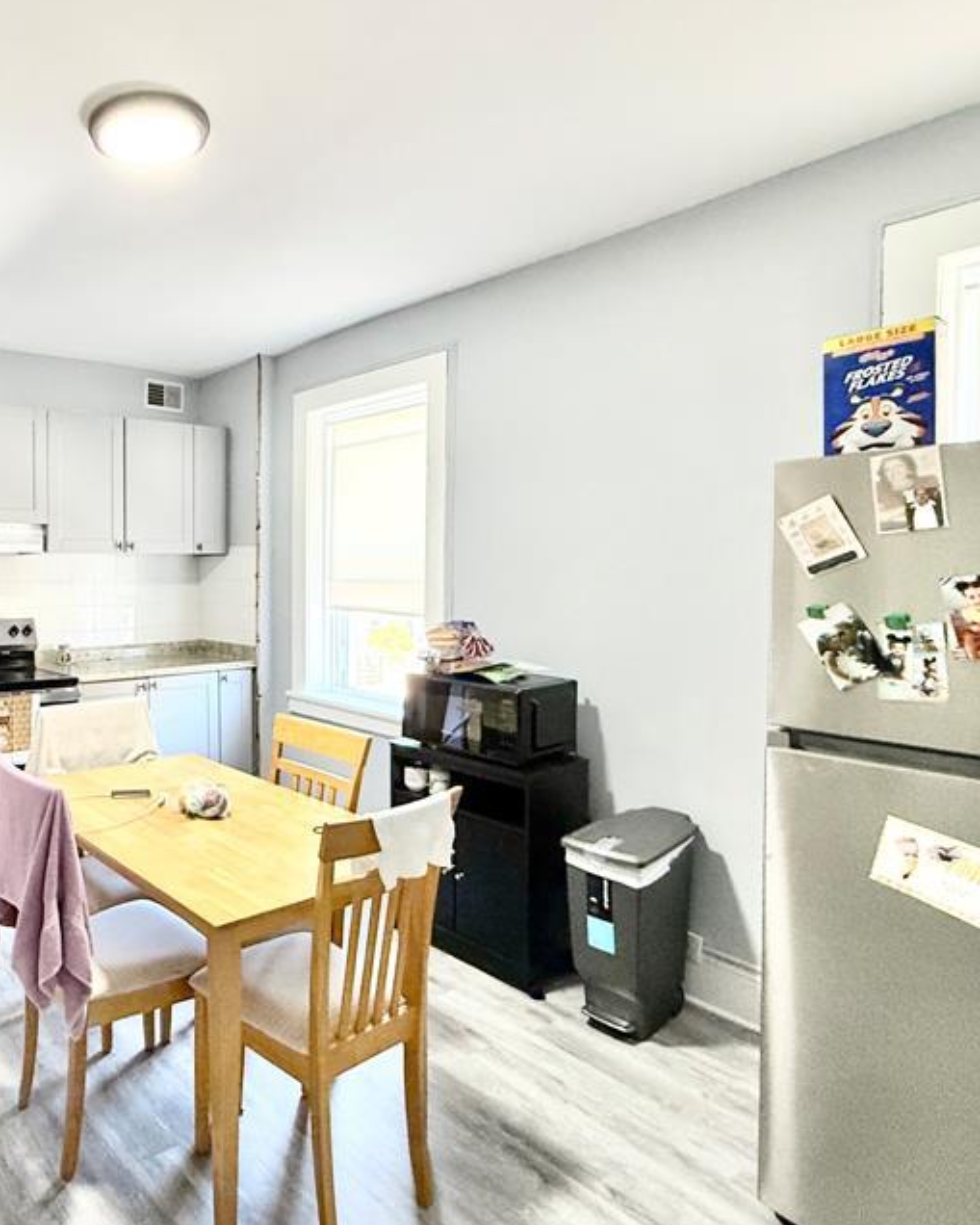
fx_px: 797
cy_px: 589
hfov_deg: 57.8
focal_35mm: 22
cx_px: 179
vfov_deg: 75.0
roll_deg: +0.7
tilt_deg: -1.0
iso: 500
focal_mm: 2.22
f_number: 2.2
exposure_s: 1/120
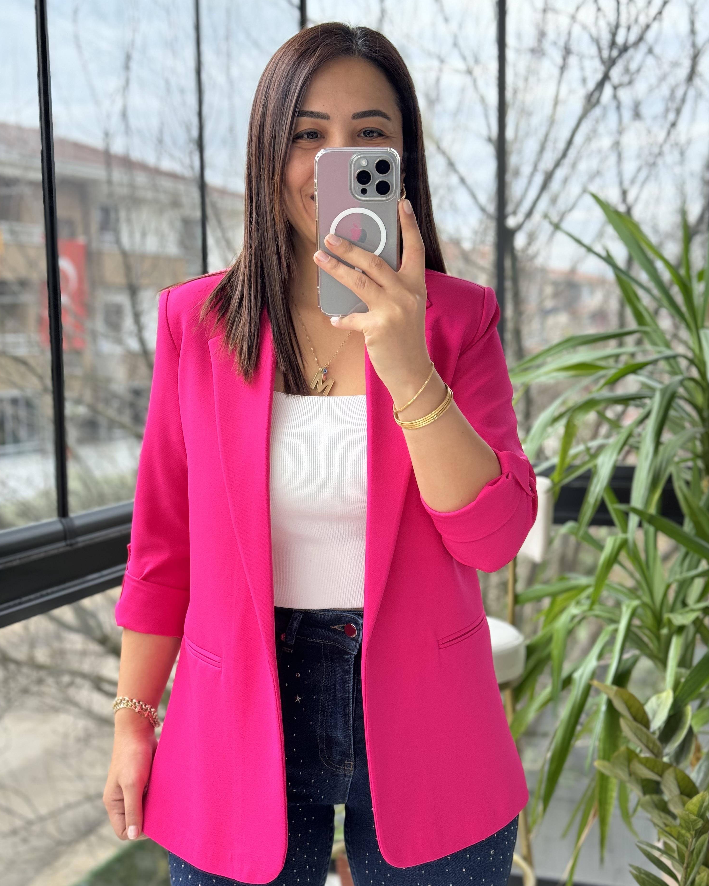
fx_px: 1338
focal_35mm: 51
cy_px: 470
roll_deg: -0.3
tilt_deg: -18.5
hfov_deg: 29.7
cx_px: 359
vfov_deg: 36.6
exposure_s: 1/88
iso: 100
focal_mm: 6.86
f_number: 1.78
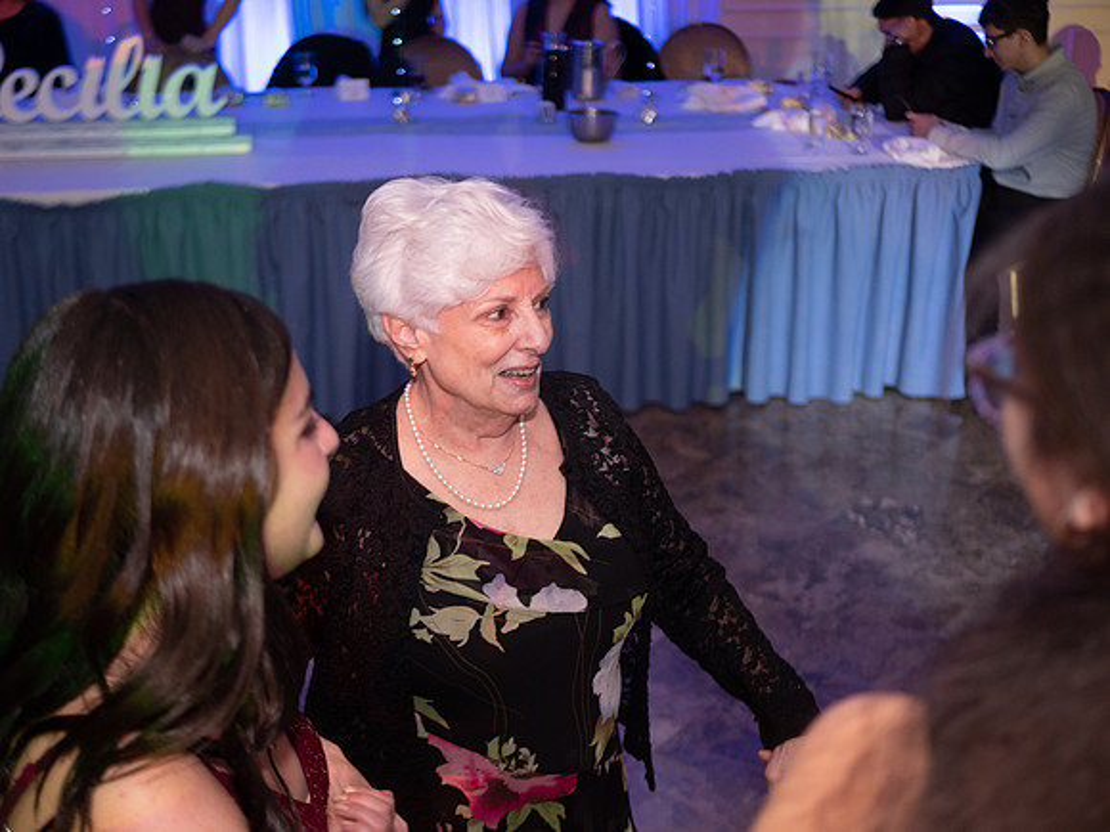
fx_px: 1603
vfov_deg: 29.1
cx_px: 555
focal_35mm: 50
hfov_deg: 38.2
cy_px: 416
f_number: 1.7
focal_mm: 25
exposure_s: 1/160
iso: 800
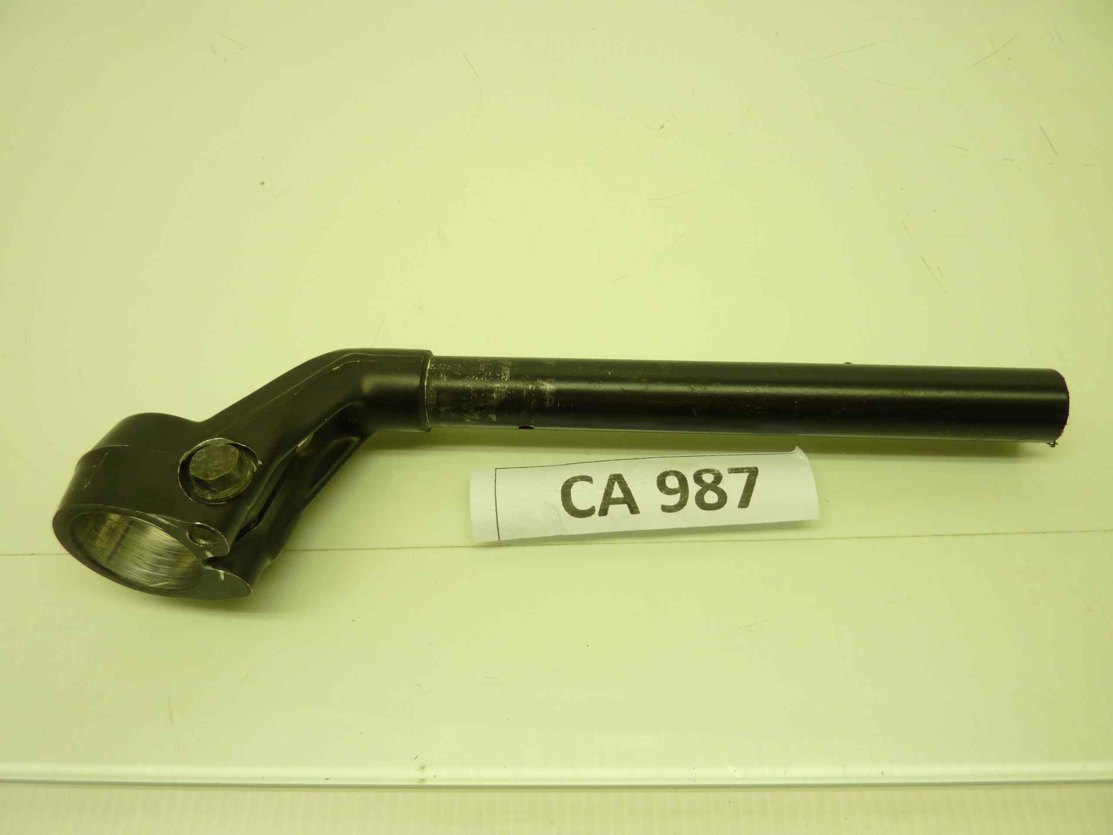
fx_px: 804
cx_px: 556
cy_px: 418
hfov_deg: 69.4
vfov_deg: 54.9
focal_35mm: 25
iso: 80
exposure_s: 1/30
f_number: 3.3
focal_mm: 4.1
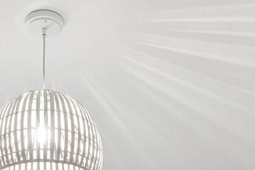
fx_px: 658
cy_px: 432
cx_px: 75
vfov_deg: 11.6
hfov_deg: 21.8
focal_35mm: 93
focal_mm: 16
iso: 200
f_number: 13
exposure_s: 1/2.5
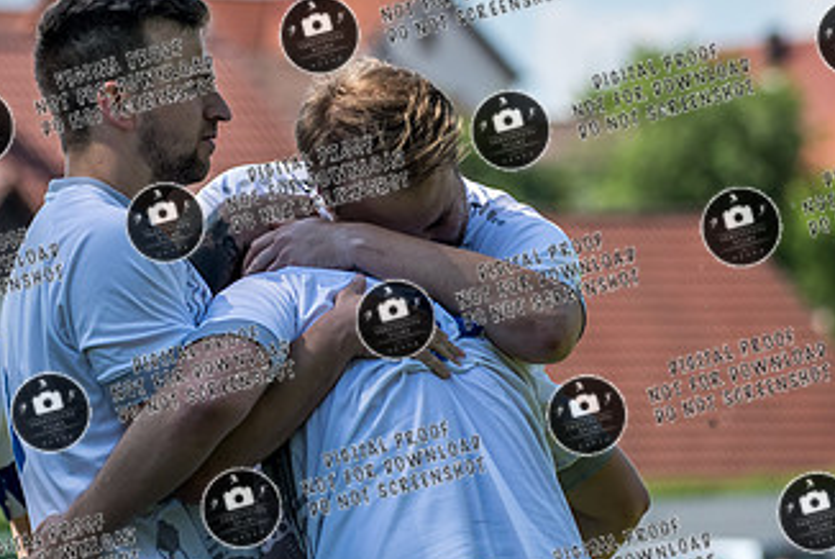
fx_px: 9588
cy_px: 270
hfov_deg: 5.0
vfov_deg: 3.3
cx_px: 337
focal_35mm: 413
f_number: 5.6
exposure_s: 1/1600
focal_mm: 200
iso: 320
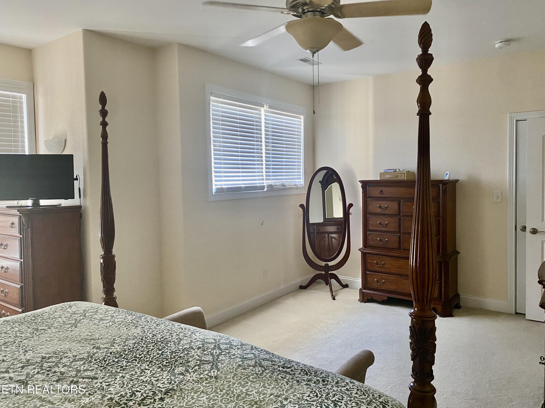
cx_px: 272
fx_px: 409
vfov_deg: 53.1
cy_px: 204
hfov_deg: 67.3
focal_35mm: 26
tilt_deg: -5.3
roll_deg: +1.4
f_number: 1.8
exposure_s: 1/60
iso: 320
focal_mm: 4.25
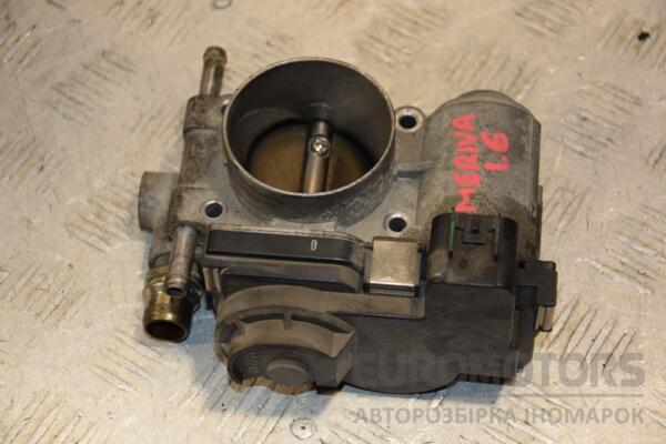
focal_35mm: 105
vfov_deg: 13.0
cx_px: 333
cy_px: 222
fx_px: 1942
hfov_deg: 19.5
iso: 800
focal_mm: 70
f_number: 5.3
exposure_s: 1/200
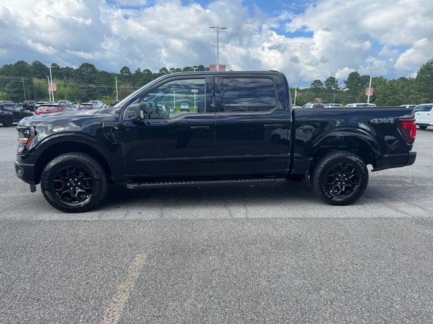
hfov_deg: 71.6
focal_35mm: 24
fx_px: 300
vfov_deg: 56.8
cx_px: 216
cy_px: 162
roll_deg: -0.7
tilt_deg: -12.1
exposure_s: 1/1869
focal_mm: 6.76
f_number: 1.78
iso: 80
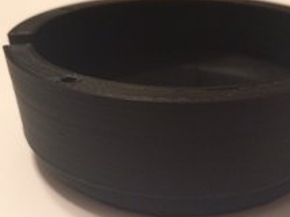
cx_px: 166
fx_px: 452
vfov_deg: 27.0
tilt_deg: -25.6
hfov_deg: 35.5
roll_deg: -1.0
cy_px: 112
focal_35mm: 54
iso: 250
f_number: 2.2
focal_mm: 4.15
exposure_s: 1/17
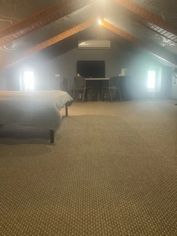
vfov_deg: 63.4
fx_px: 191
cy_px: 118
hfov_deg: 49.7
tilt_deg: -9.0
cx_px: 88
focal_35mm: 28
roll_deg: -0.1
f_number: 1.8
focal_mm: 3.99
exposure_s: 1/40
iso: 400
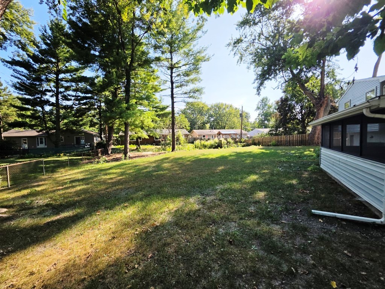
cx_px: 192
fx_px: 145
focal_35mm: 13
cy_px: 144
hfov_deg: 106.2
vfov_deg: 89.9
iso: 40
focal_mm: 2.2
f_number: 1.9
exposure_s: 1/1472
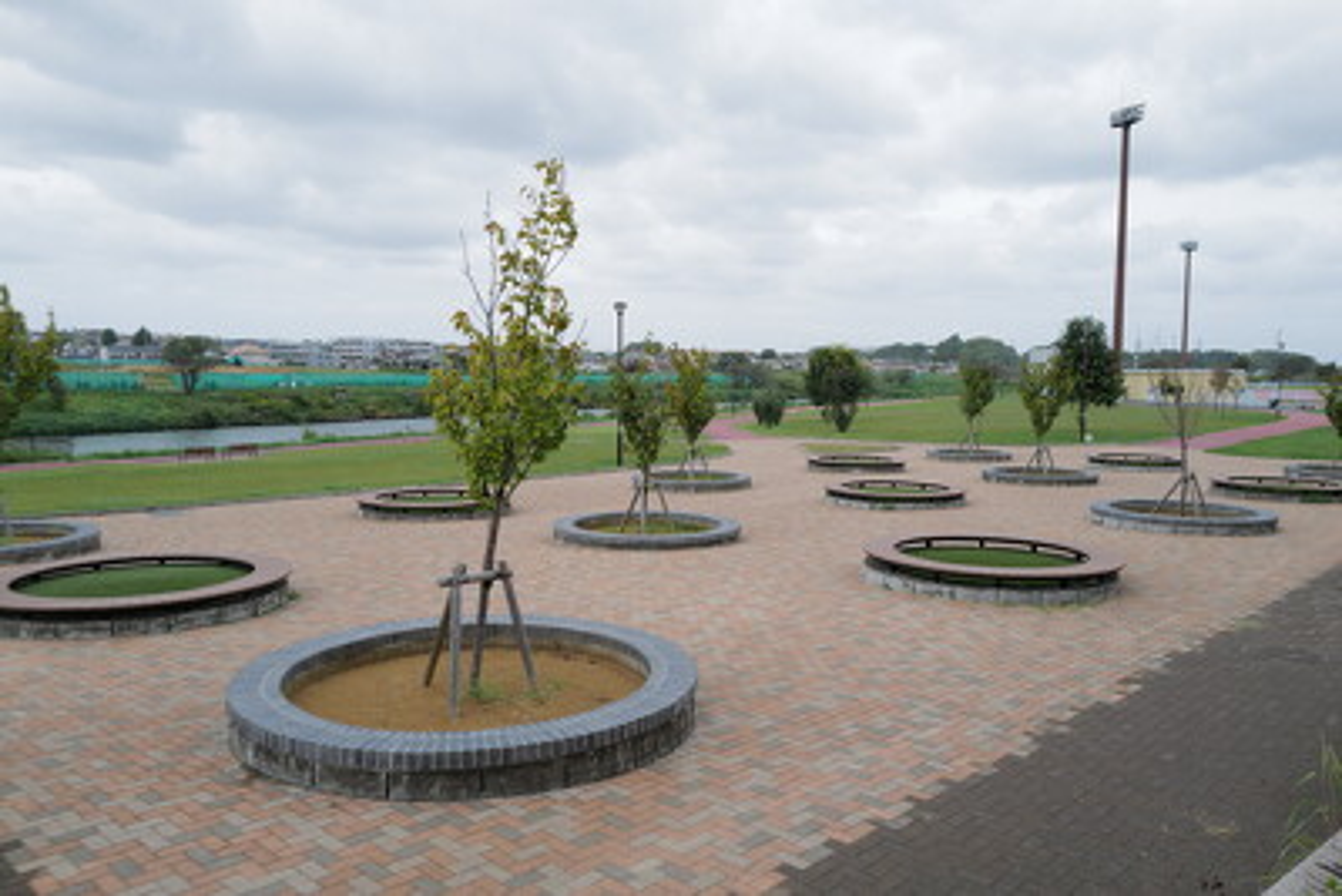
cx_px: 671
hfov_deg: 65.5
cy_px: 448
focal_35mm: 28
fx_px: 1044
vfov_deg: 46.4
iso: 100
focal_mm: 28
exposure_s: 1/320
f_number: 5
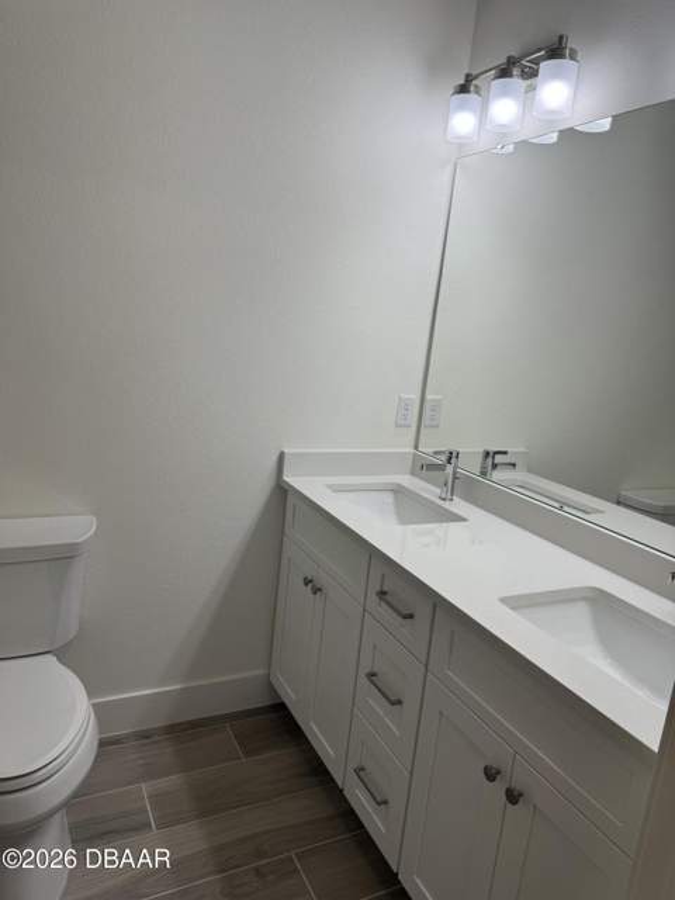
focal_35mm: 24
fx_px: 624
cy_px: 450
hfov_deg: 56.8
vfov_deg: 71.6
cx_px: 338
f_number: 1.78
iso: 80
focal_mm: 6.76
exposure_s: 1/296
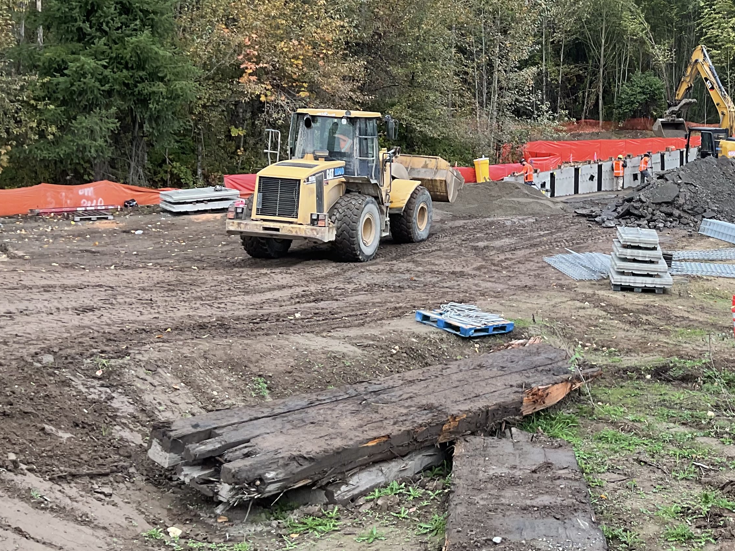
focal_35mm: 52
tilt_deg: -7.4
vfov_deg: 27.9
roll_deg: -1.0
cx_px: 629
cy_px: 196
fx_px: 1104
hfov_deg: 35.2
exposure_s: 1/120
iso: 16
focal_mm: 3
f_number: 1.8
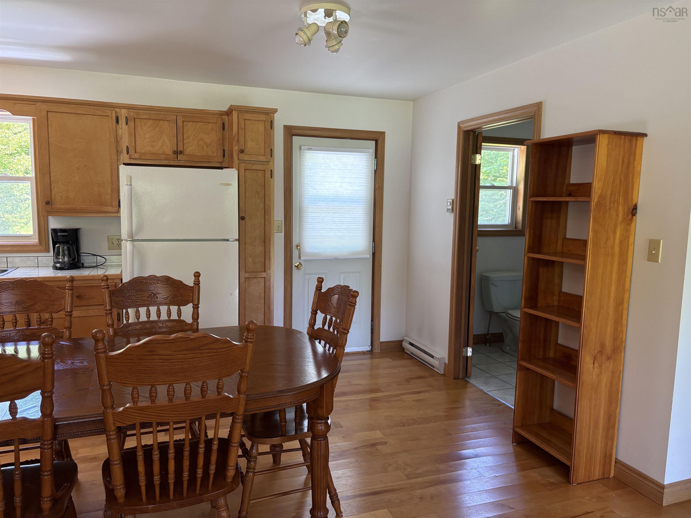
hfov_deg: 67.3
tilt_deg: -7.2
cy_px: 259
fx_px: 519
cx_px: 346
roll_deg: -0.5
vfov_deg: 53.1
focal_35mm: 26
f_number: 1.6
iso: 125
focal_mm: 5.96
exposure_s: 1/120
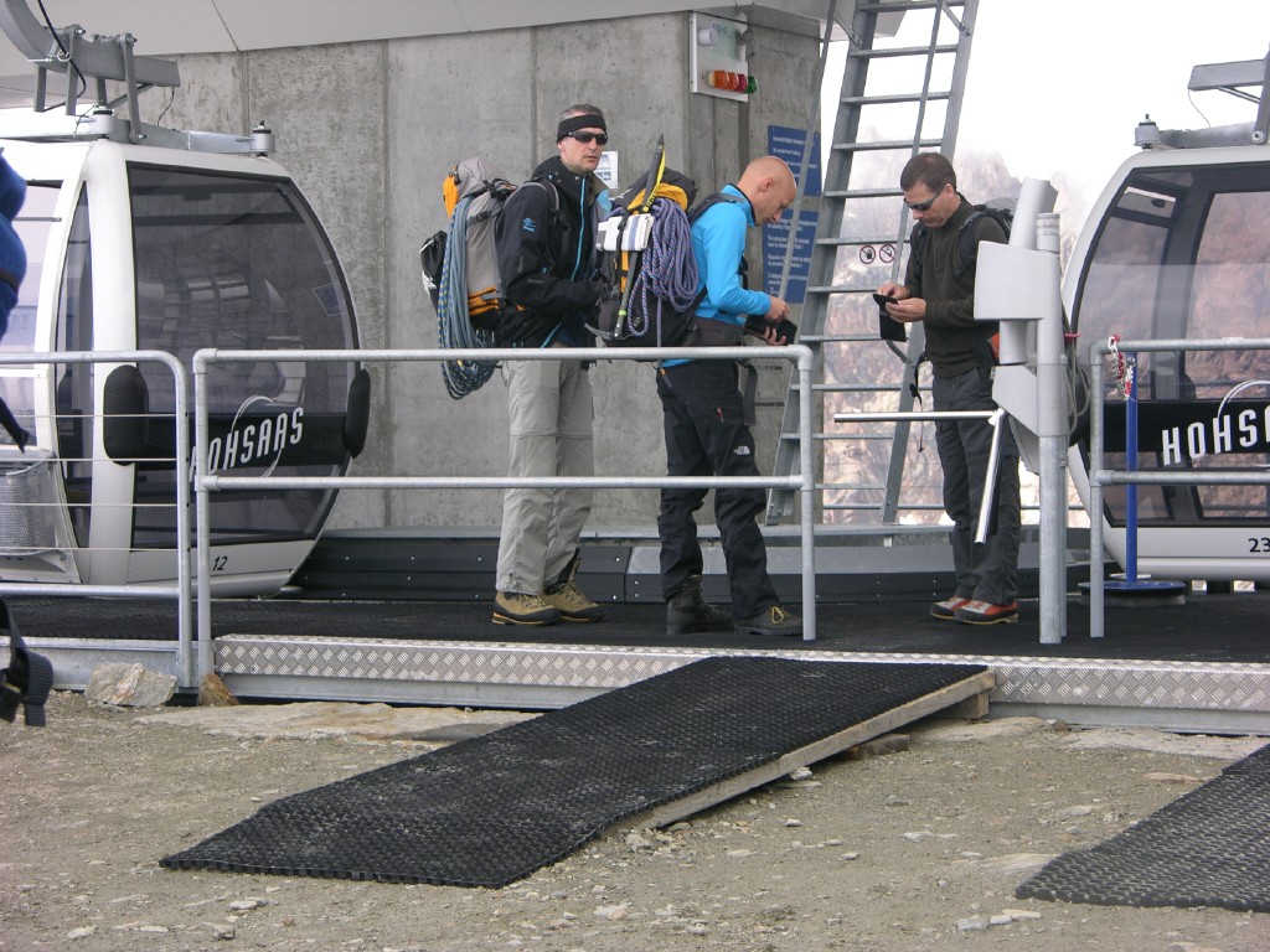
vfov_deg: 15.9
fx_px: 3412
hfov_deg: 21.1
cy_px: 476
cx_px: 635
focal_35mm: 93
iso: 50
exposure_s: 1/175
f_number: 3.6
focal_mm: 23.7
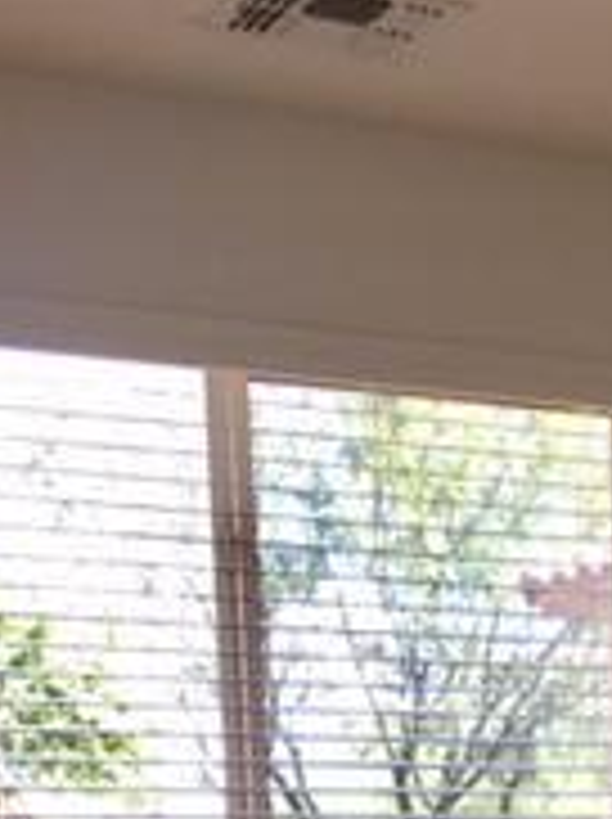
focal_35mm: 102
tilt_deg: -7.5
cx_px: 896
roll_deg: +0.0
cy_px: 1256
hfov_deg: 13.7
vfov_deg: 17.3
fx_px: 2410
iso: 32
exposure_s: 1/120
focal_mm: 4.15
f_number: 2.2
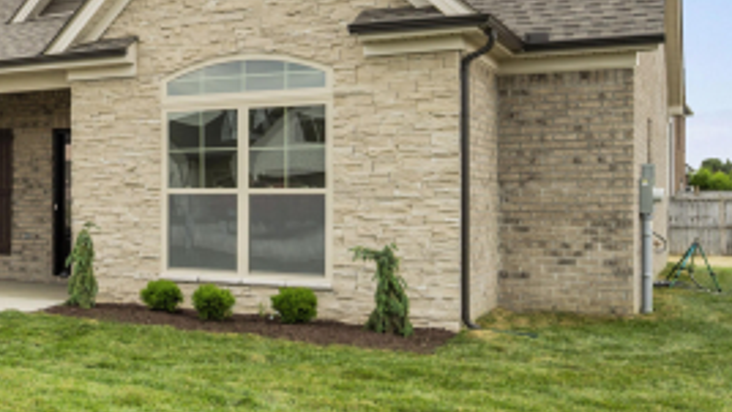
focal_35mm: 51
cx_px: -66
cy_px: 191
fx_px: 999
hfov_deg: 34.8
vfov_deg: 23.3
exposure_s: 1/160
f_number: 4.5
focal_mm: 17.5
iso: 125
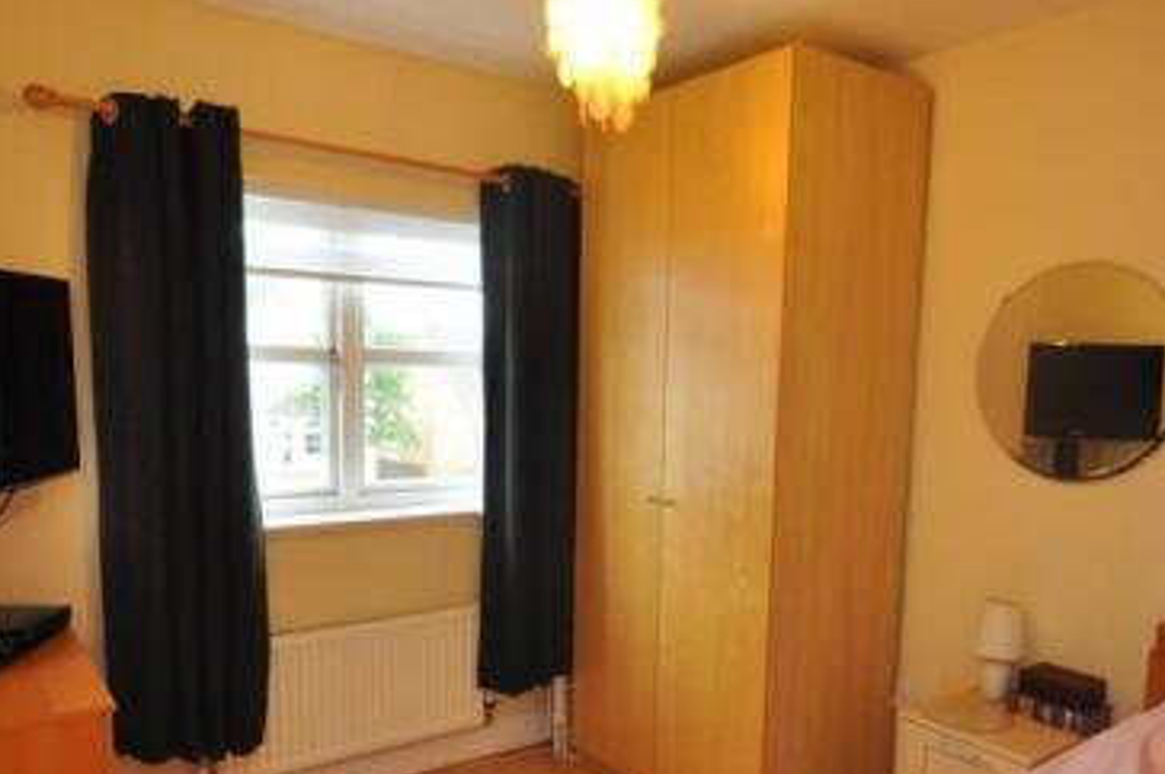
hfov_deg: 67.0
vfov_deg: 47.7
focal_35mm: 27
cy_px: 441
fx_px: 873
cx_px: 679
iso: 800
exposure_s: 1/60
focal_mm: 10
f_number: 4
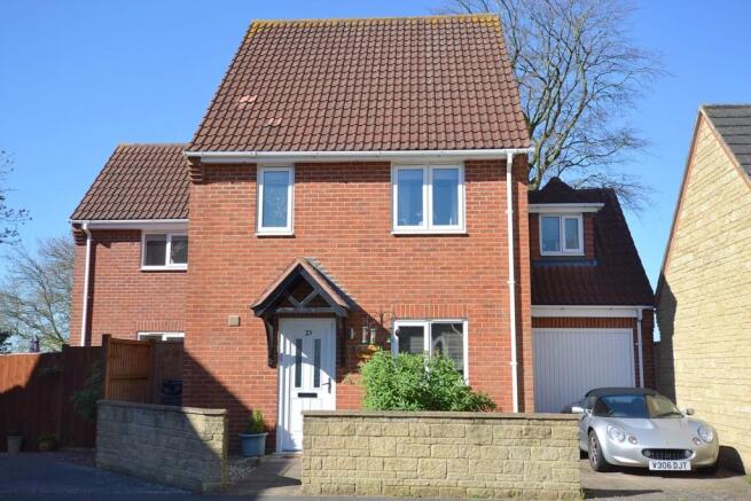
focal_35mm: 36
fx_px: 751
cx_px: 376
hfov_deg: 53.1
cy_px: 250
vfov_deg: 36.9
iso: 100
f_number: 7.1
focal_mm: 24
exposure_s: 1/160
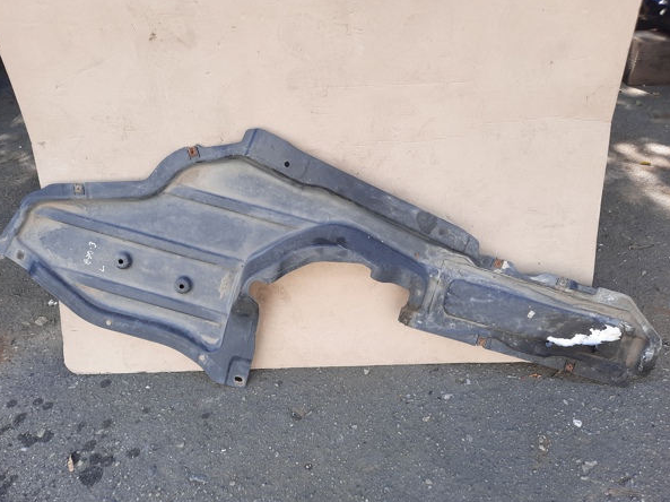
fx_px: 522
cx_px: 329
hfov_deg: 65.3
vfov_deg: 51.3
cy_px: 268
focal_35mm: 27
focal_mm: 4.6
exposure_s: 1/111
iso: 32
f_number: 2
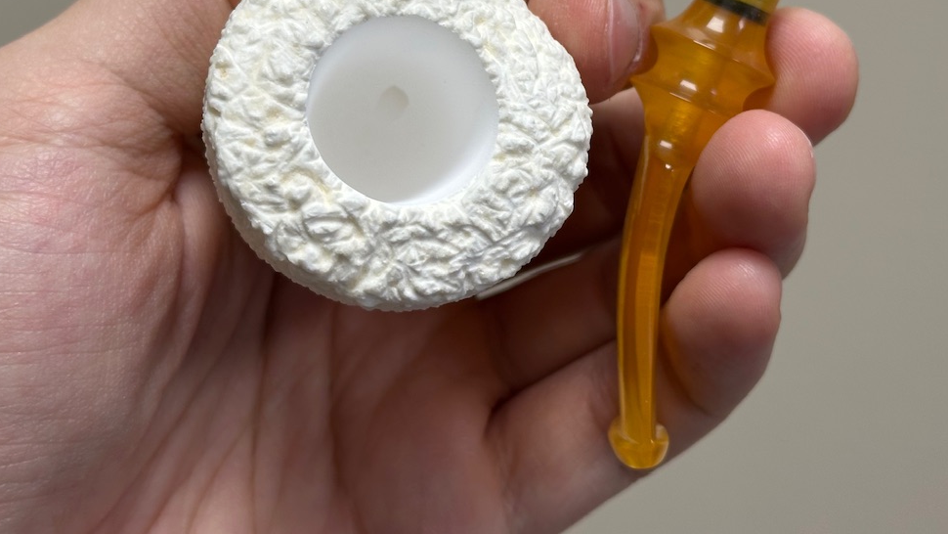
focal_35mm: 69
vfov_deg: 17.3
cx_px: 511
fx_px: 1735
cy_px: 72
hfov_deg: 30.6
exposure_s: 1/100
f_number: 1.78
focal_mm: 6.86
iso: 50
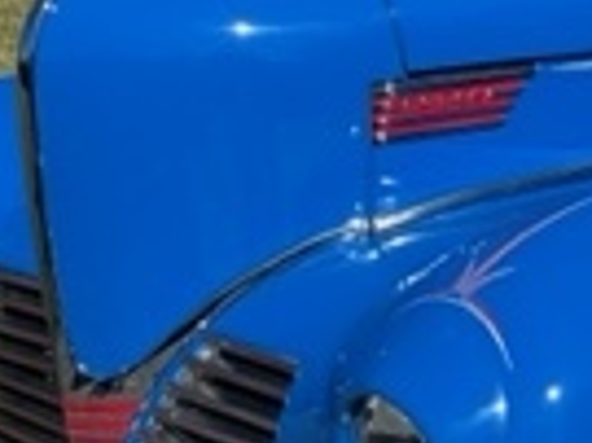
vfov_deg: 12.9
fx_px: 1948
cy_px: 342
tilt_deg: -17.1
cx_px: 846
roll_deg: +0.1
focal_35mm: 114
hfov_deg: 16.0
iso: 80
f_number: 1.78
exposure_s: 1/7042
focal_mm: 6.86
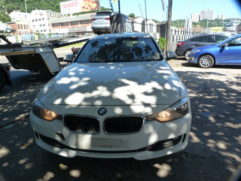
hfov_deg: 69.4
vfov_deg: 54.9
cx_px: 120
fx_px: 174
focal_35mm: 25
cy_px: 90
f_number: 4
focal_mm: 4.5
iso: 125
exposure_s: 1/200
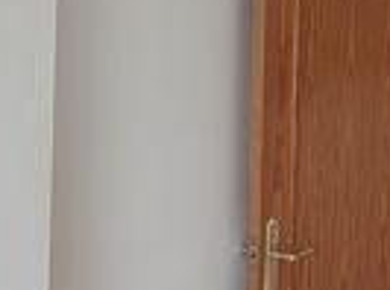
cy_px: 53
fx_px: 1494
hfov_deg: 14.9
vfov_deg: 11.1
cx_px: 151
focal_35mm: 133
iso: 220
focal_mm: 6.04
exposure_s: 1/50
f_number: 1.9
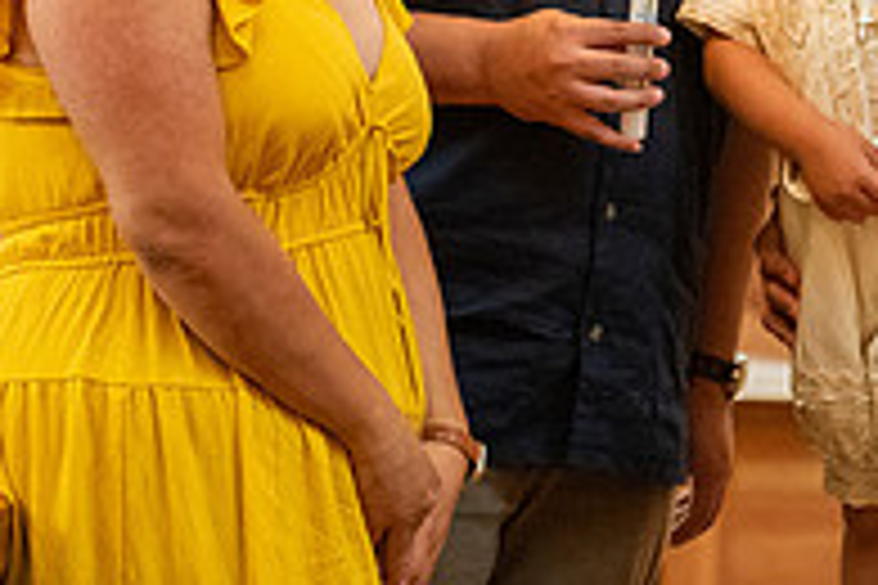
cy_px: -153
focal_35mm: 310
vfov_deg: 4.4
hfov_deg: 6.6
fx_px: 7560
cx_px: 854
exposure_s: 1/80
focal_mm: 98
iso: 2000
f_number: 2.8
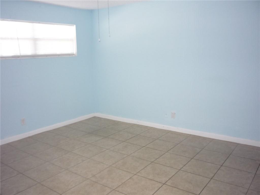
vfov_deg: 44.2
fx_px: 240
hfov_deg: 56.8
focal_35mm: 32
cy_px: 98
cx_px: 130
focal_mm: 5.2
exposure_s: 1/30
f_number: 3.3
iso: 200
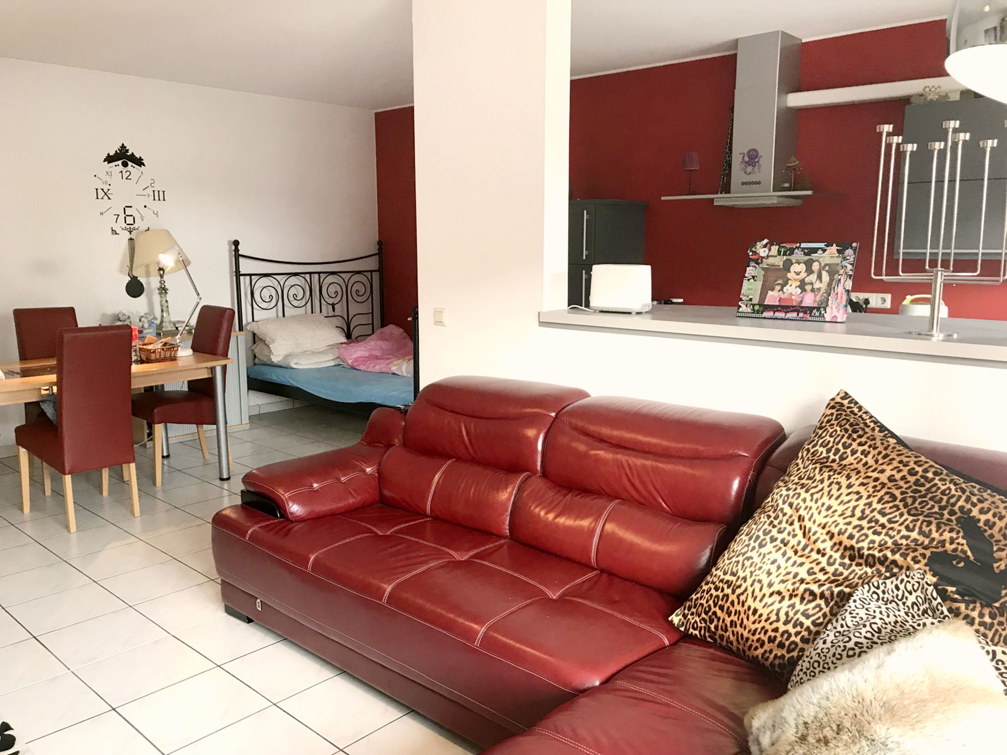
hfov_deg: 63.4
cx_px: 504
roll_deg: +1.1
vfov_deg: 49.7
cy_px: 378
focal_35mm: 28
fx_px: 815
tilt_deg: -10.5
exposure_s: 1/25
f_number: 1.8
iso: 32
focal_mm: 3.99
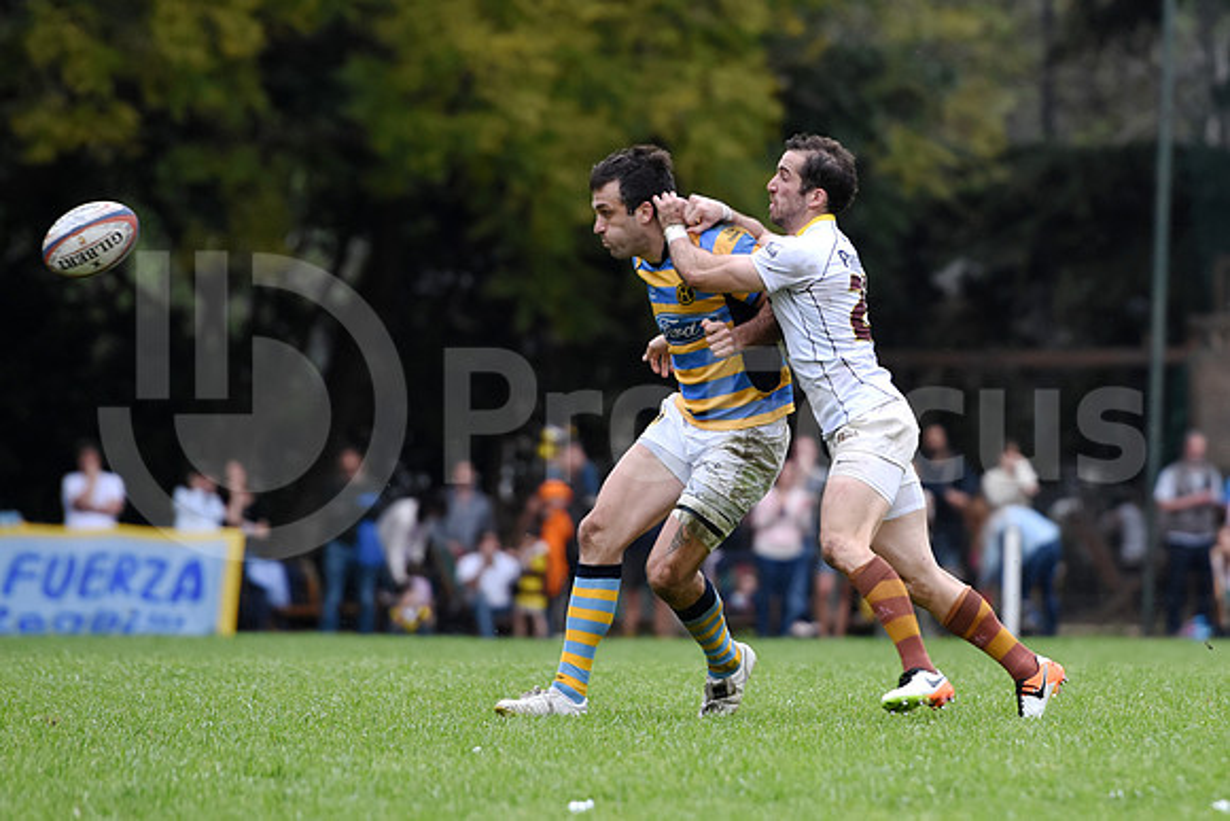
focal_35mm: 300
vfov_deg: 4.6
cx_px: 615
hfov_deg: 6.9
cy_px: 410
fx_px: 10252
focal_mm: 200
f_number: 3.5
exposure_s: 1/1000
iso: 800
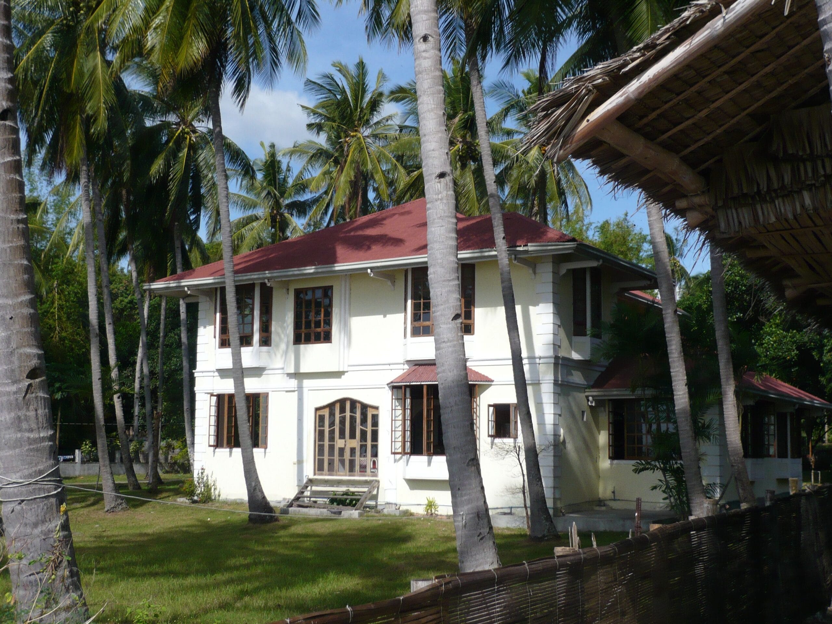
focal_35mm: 45
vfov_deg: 32.2
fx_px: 1082
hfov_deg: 42.1
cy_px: 312
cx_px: 416
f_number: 10
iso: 100
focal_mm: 7.4
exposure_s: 1/200
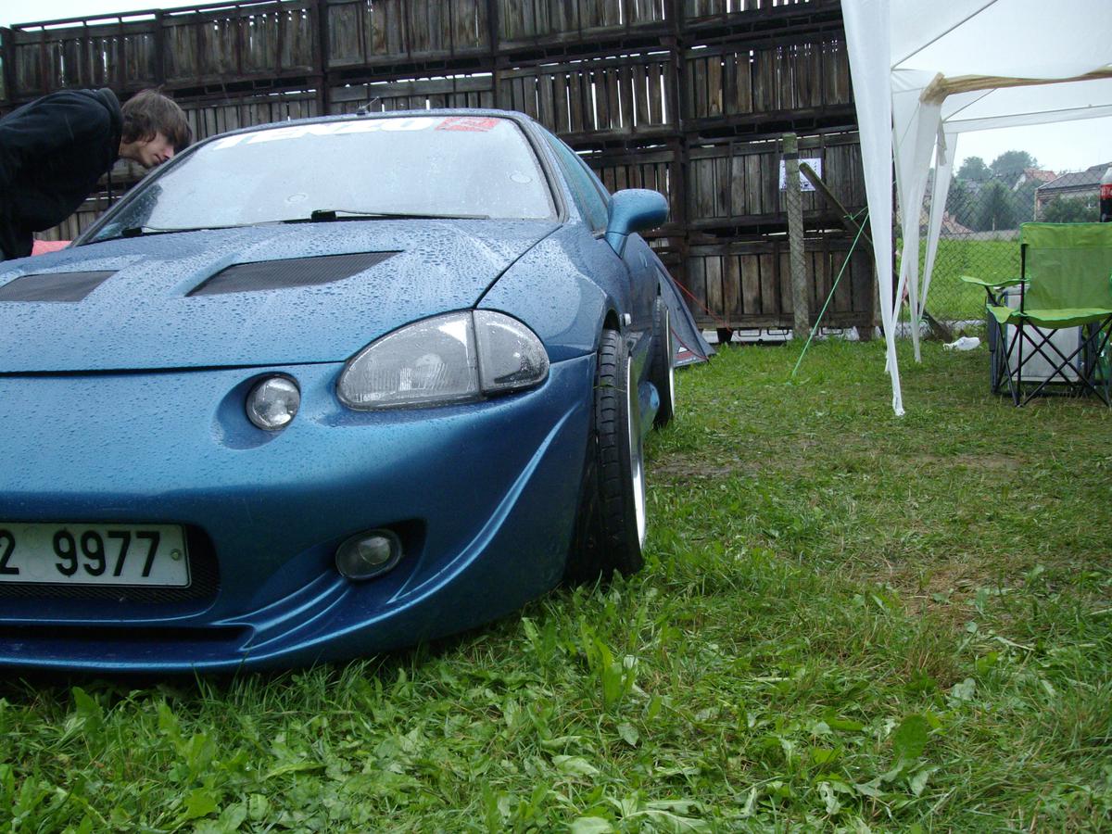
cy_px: 417
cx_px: 556
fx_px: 1156
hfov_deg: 51.4
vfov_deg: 39.7
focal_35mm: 36
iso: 160
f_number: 2.7
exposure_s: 1/160
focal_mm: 6
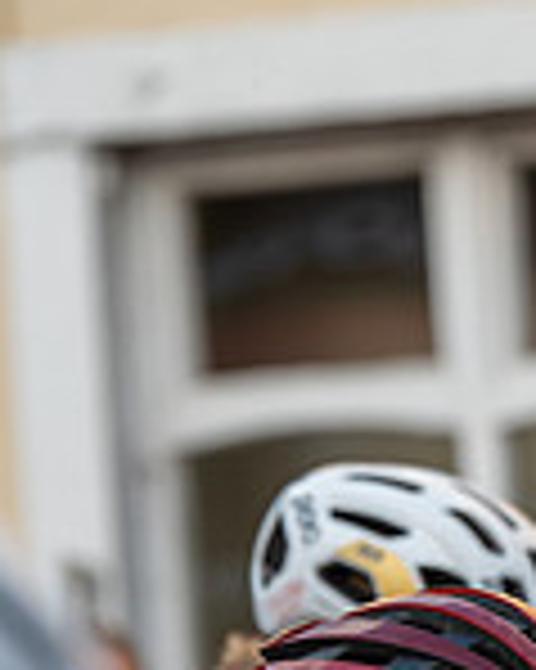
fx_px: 8456
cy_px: 886
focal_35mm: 426
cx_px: 568
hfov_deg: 3.6
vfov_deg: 4.5
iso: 500
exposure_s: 1/1250
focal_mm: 150
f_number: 4.5
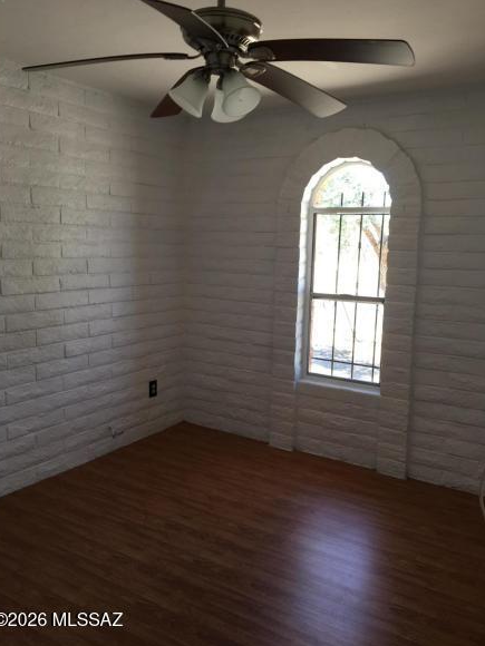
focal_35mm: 30
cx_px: 239
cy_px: 315
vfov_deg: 60.0
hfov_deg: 46.8
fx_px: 560
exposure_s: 1/60
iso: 32
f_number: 2.2
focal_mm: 4.15
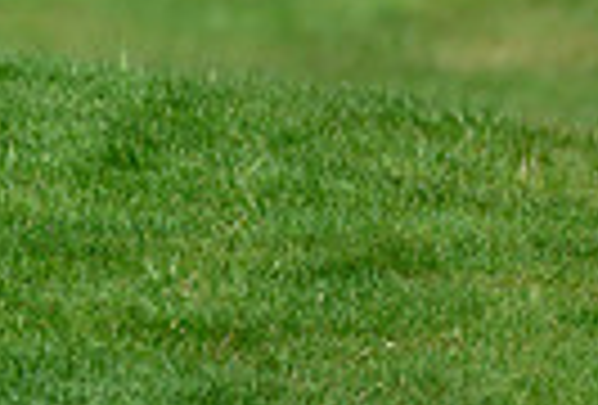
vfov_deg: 0.7
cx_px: -709
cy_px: -603
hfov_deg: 1.0
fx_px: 33808
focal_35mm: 2026
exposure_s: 1/5000
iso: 500
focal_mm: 400
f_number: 4.5
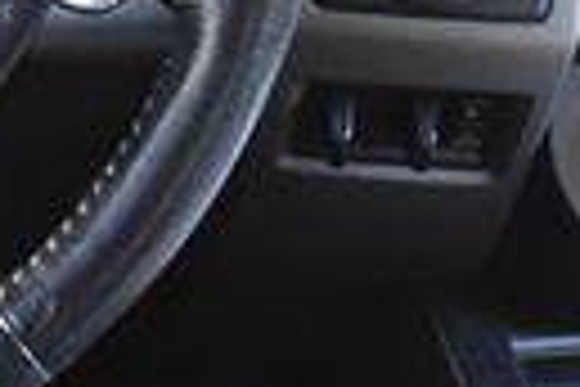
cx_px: -202
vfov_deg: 7.6
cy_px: 40
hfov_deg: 11.2
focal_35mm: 179
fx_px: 2884
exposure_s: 1/15
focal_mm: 24
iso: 1400
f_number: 6.3
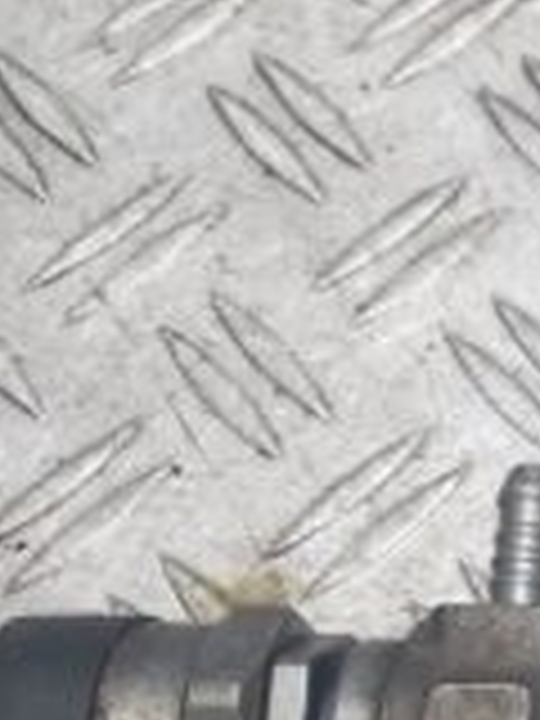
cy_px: 814
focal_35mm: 94
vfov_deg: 19.8
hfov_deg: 13.3
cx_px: 1125
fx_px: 1955
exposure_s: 1/100
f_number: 1.8
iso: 125
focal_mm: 5.23
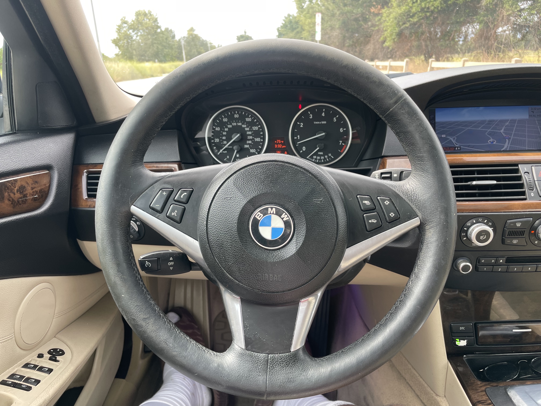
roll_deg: +3.1
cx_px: 270
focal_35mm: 26
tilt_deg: -18.4
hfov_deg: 67.3
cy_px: 203
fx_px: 406
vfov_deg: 53.1
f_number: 1.6
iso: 32
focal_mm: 4.2
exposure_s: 1/133
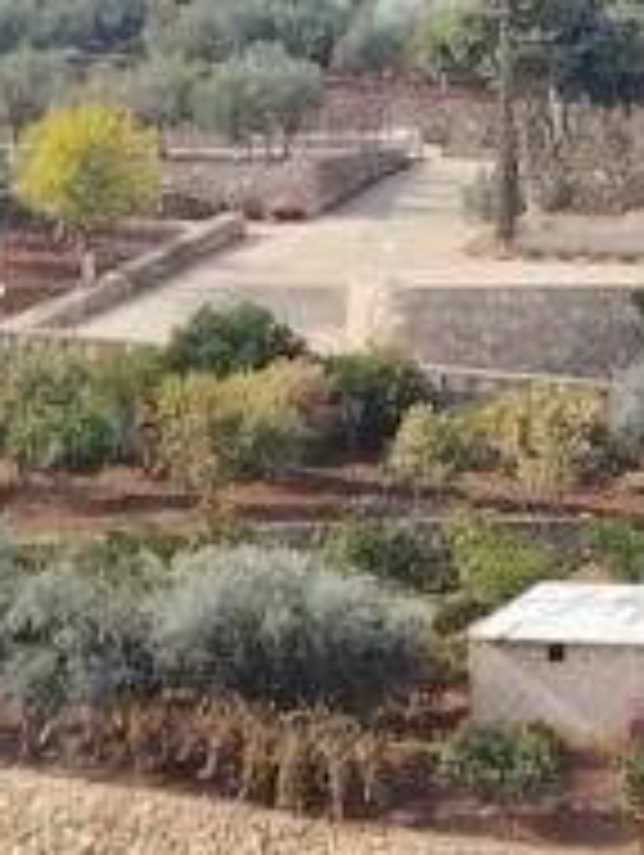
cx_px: 621
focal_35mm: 145
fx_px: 3589
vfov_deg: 13.5
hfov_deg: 10.2
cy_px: 72
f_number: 1.75
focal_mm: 5.25
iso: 166
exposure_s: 1/900
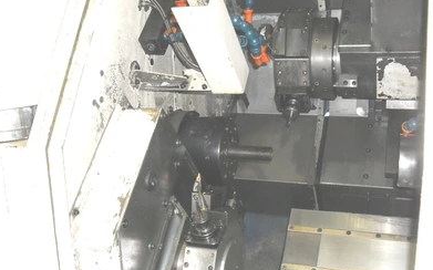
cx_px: 215
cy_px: 164
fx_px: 448
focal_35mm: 38
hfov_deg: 51.6
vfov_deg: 33.4
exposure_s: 1/45
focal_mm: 6.3
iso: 200
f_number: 3.2
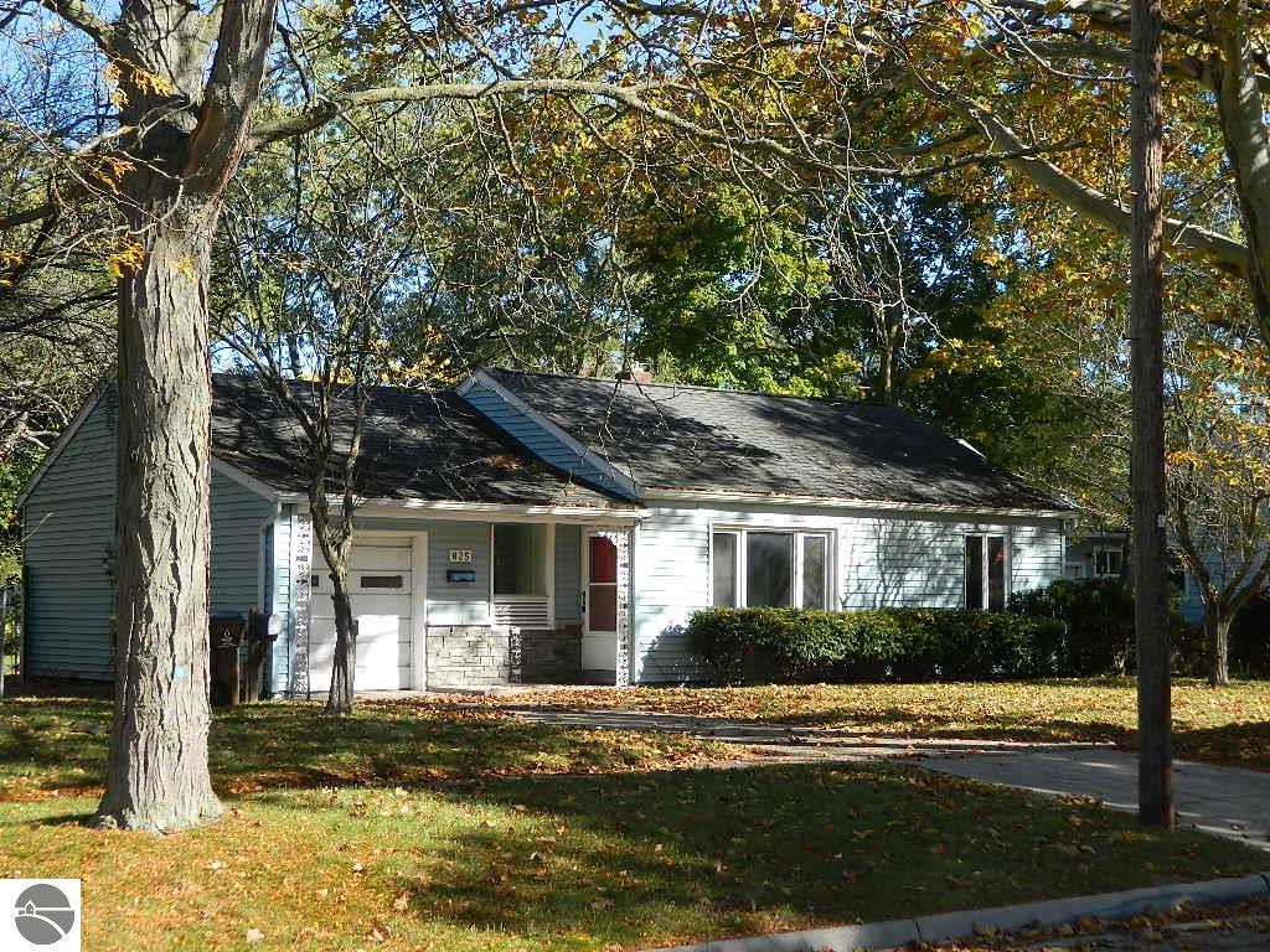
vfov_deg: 25.7
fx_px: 2091
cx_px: 635
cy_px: 476
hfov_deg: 33.8
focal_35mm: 57
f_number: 3.8
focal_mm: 10.2
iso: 80
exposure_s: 1/250
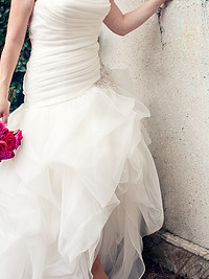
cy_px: 80
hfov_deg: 18.2
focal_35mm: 81
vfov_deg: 24.0
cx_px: 82
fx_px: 653
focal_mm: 50
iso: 400
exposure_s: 1/250
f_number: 5.6
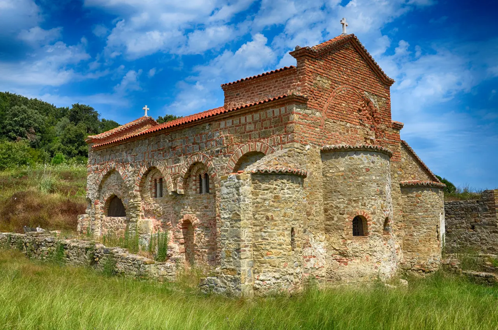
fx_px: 456
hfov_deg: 57.3
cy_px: 165
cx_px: 249
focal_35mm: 33
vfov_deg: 39.8
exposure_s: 1/320
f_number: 9
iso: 100
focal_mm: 22
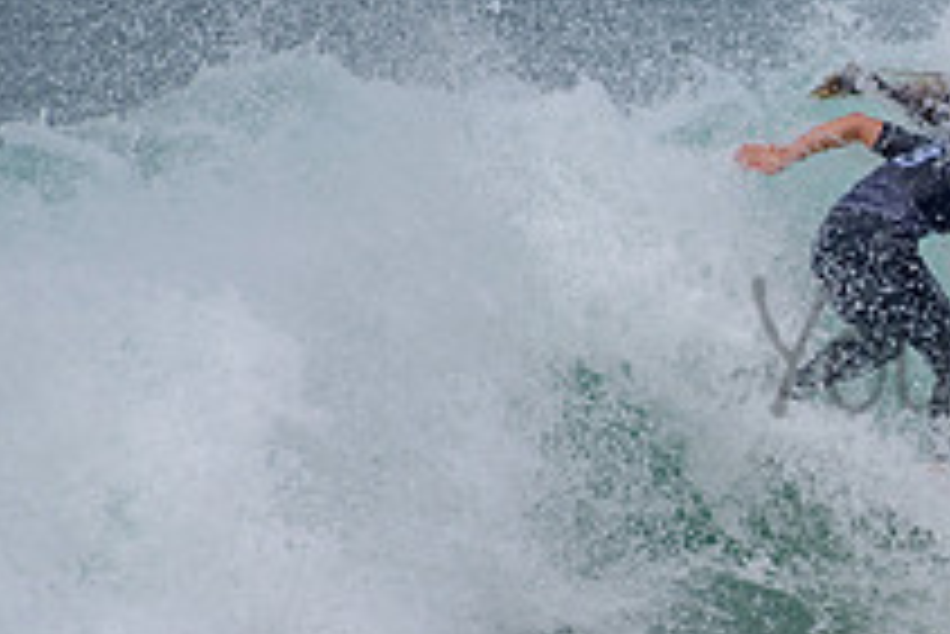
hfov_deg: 1.5
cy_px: 308
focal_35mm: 1374
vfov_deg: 1.0
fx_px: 36282
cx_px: 1216
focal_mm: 500
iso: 200
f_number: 5.6
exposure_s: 1/2000
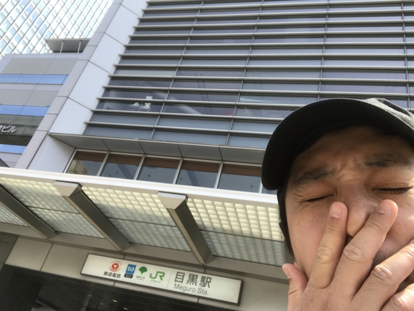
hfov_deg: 56.8
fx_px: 383
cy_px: 156
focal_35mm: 32
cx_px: 207
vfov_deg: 44.2
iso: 25
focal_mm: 2.87
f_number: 2.2
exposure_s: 1/340
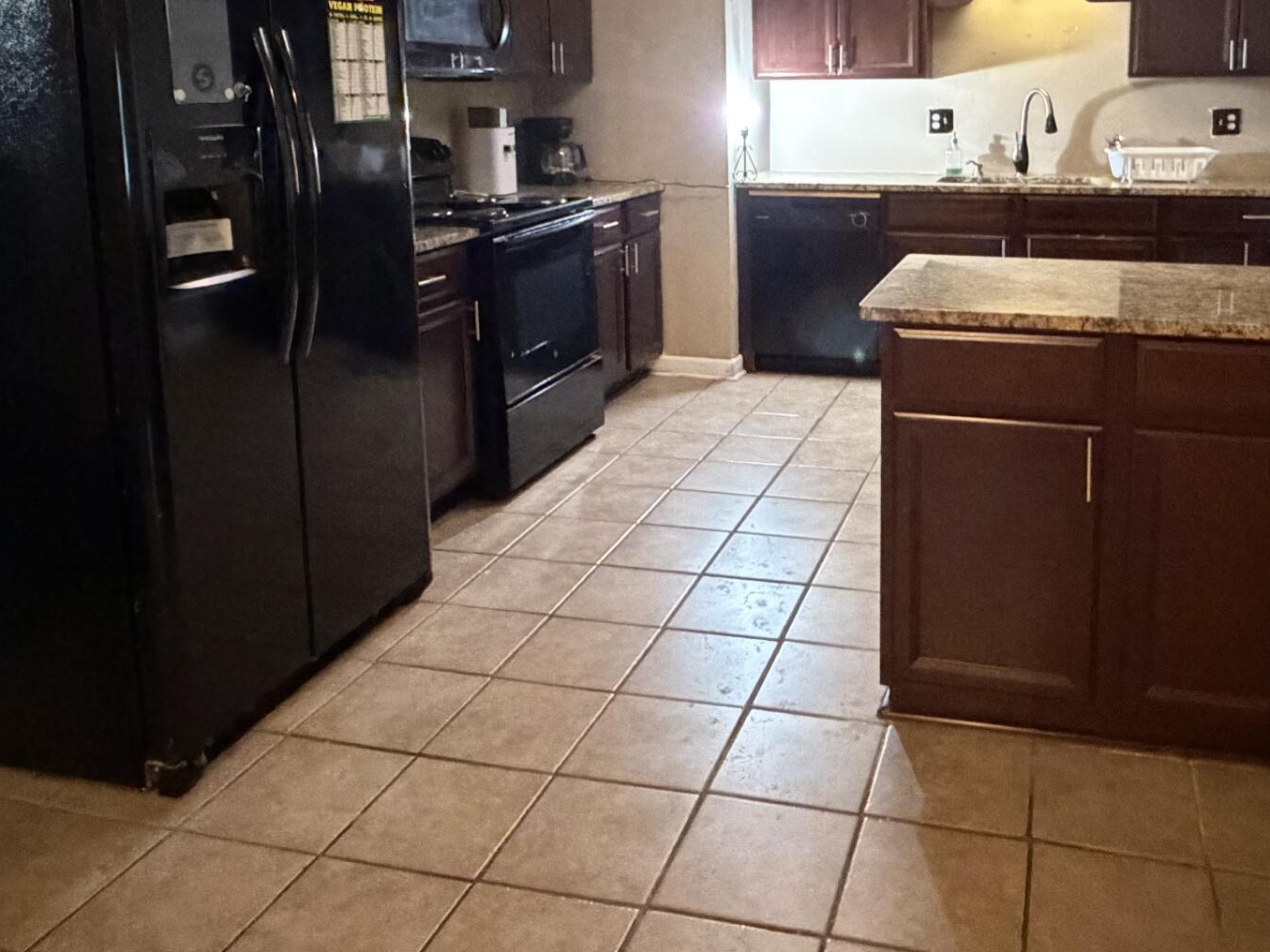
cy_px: 238
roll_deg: +0.0
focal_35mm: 31
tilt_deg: -8.4
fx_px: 1137
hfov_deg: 57.5
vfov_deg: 44.0
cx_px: 808
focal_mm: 2.22
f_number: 2.2
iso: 1600
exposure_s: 1/40
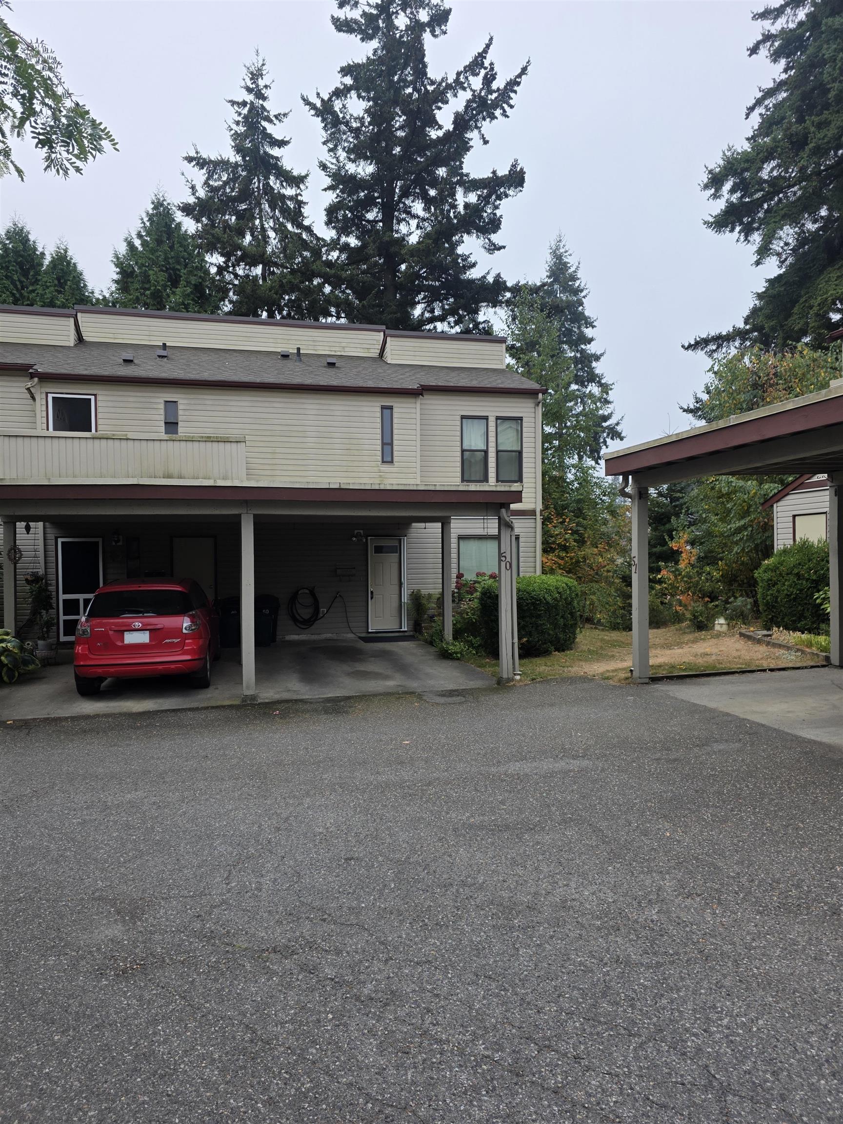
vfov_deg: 73.9
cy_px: 562
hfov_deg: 58.9
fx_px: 747
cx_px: 422
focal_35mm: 23
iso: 80
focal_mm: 6.3
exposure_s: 1/1941
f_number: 1.7
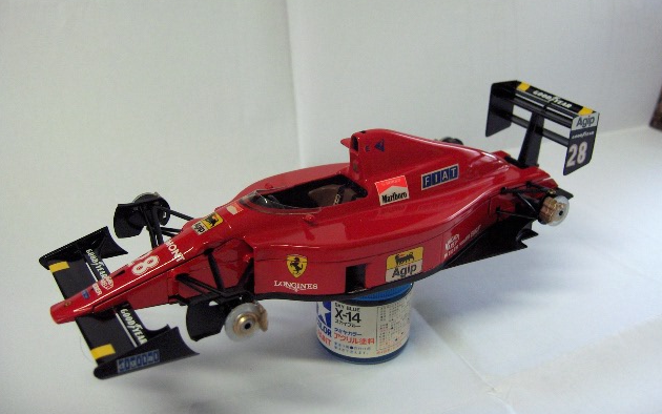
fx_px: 758
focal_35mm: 42
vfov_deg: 30.5
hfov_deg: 47.2
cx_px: 334
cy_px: 187
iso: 200
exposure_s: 1/61.7
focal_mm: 8
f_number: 2.8
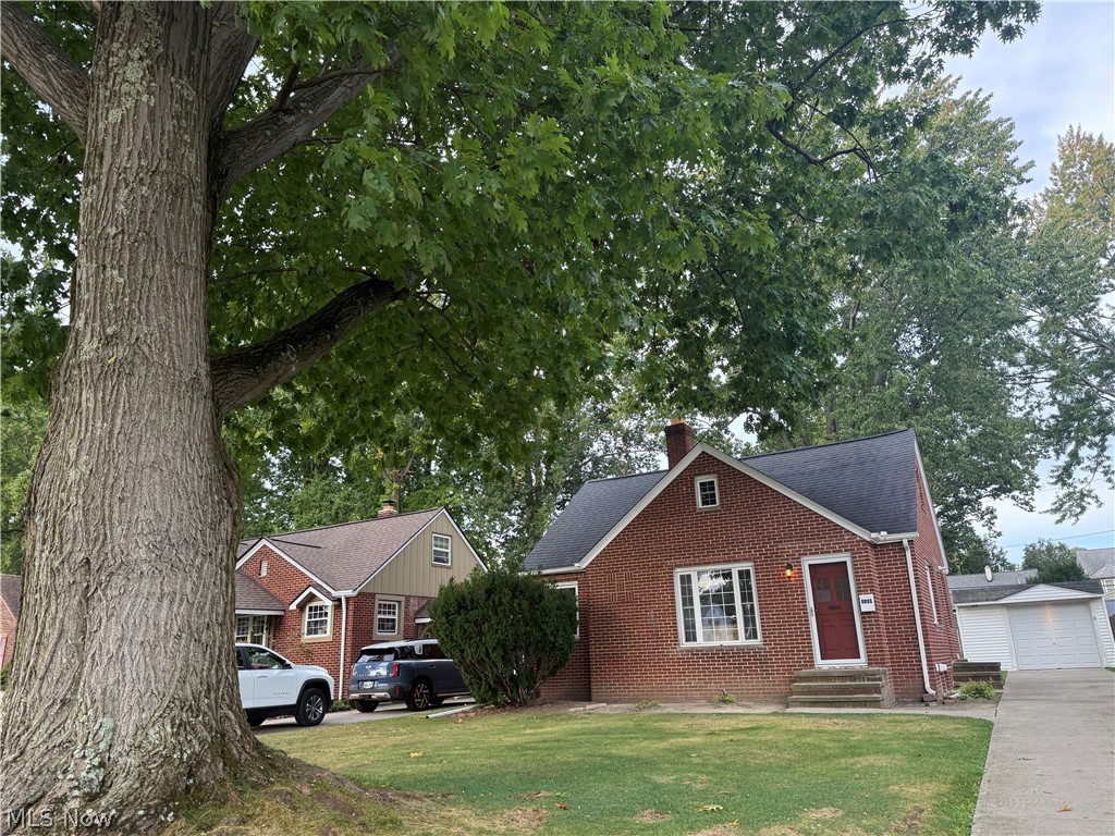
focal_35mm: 24
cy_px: 418
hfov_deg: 71.6
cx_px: 558
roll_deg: +2.3
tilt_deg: +16.7
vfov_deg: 56.8
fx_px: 773
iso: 100
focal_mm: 6.76
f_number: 1.78
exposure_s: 1/321
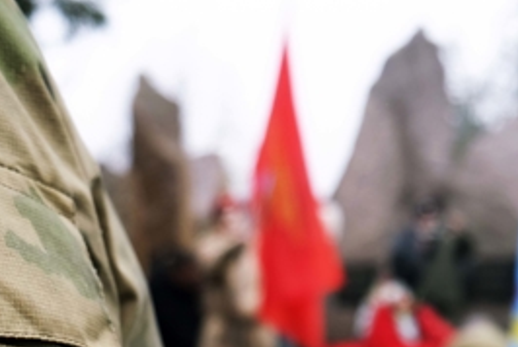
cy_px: 483
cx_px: 372
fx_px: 1095
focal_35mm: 76
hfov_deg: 26.4
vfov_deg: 16.7
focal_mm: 18
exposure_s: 1/125
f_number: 3.6
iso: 160
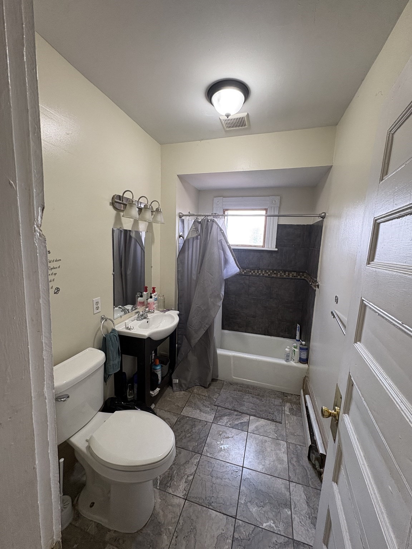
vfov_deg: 102.1
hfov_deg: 85.7
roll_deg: -1.0
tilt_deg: -6.3
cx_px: 206
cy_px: 274
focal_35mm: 14
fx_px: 222
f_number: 2.2
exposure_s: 1/60
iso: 200
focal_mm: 2.22
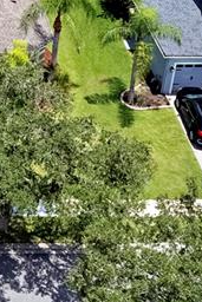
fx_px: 740
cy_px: -52
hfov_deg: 14.5
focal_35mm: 88
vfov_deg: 21.6
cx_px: -102
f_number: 2.8
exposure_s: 1/2000
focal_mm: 8.38
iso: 110
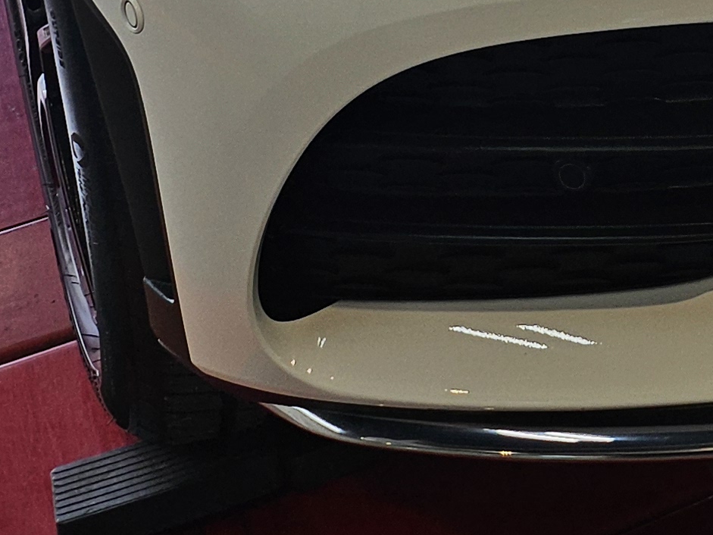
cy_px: -543
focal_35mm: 102
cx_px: 1030
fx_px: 2101
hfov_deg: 17.5
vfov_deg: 12.7
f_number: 1.8
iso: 50
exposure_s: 1/322
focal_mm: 5
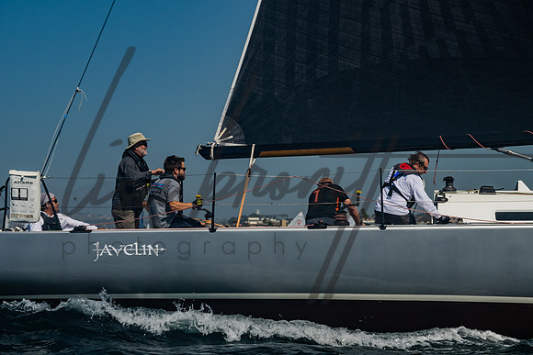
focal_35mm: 154
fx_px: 2279
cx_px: 354
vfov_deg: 8.9
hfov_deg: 13.3
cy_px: 152
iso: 160
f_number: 6.3
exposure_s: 1/1250
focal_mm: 103
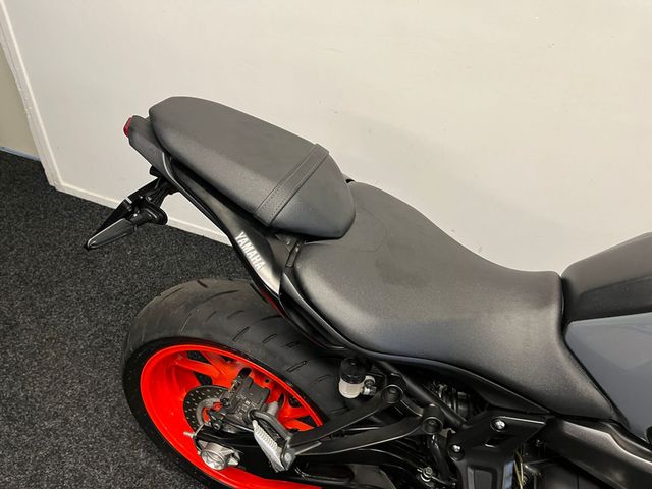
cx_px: 326
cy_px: 244
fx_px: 490
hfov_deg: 67.3
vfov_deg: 53.1
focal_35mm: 26
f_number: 1.6
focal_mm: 5.1
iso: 125
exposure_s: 1/50
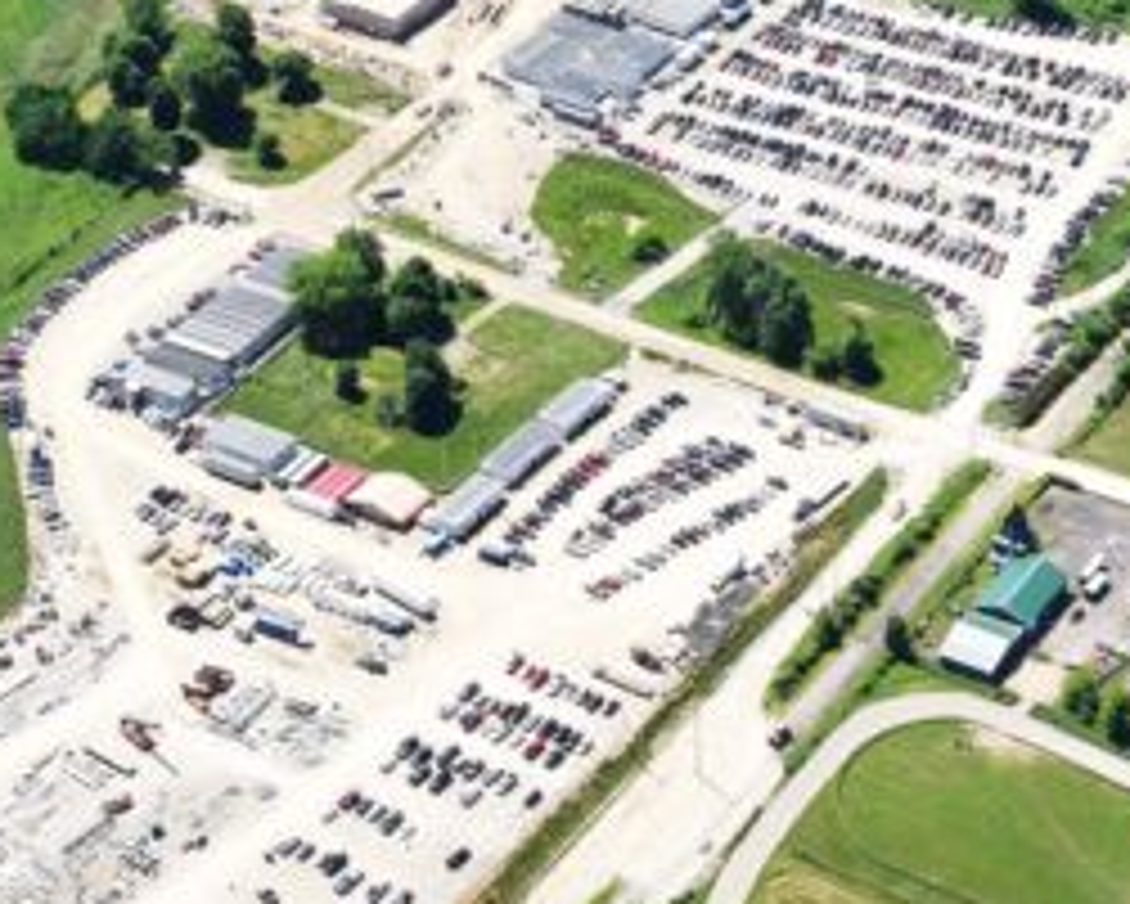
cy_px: 121
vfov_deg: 16.0
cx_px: 768
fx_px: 3178
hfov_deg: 20.1
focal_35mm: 95
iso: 400
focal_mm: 24
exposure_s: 1/500
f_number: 11
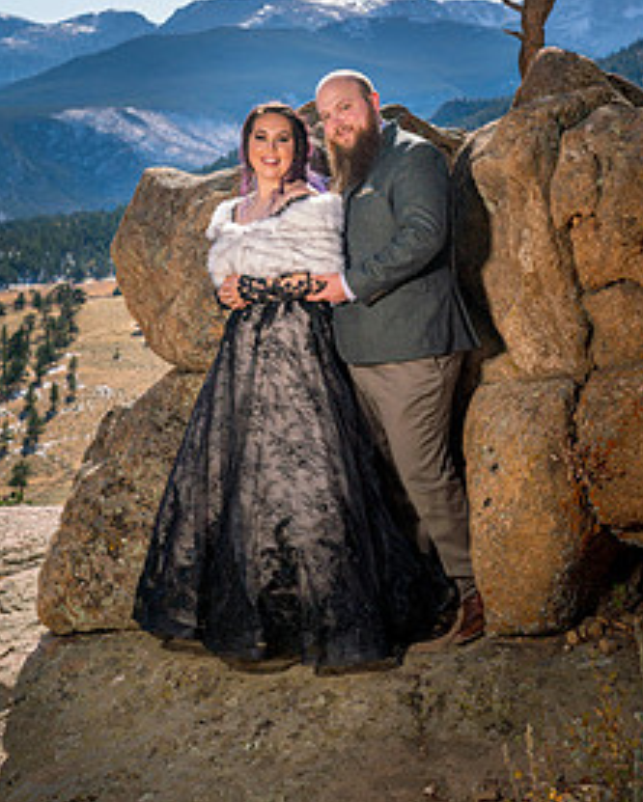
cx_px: 287
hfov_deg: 25.0
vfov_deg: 30.7
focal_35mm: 61
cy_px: 252
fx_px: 1449
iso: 200
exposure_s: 1/2000
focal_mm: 40
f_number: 5
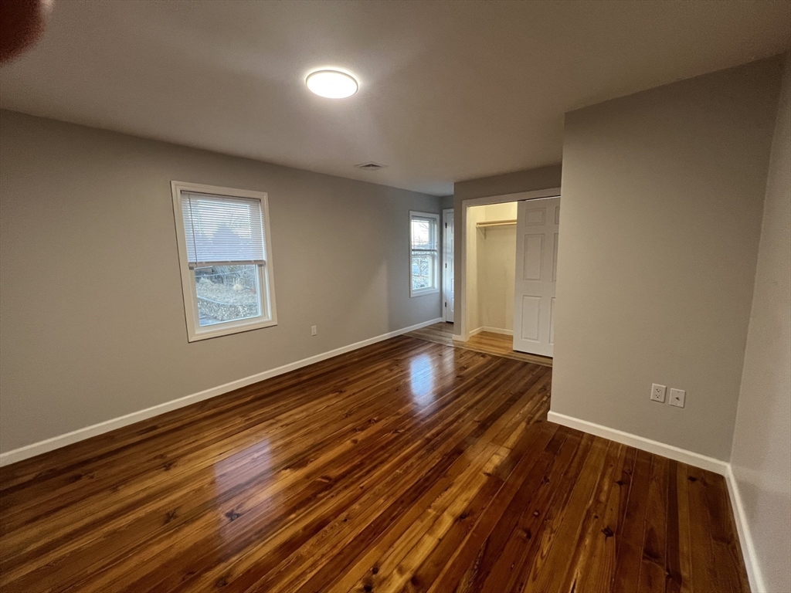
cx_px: 396
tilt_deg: -9.1
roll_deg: +1.4
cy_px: 296
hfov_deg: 106.2
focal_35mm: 13
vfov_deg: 89.9
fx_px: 297
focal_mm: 1.57
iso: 160
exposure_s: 1/60
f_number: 1.8
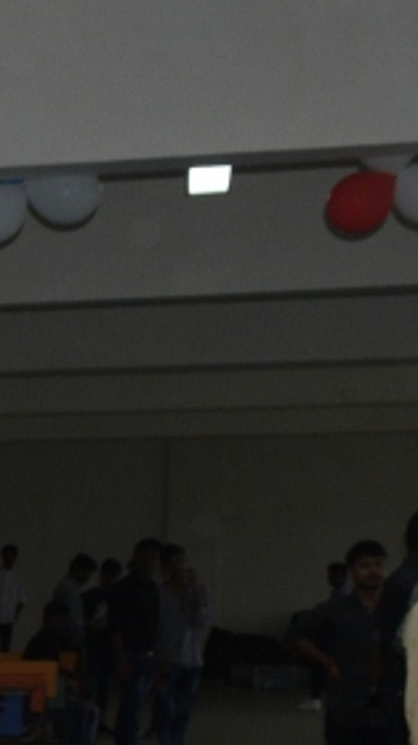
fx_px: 2271
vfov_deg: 17.9
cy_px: 831
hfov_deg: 9.2
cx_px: -658
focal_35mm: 115
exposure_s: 1/60
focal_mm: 20
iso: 720
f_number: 8
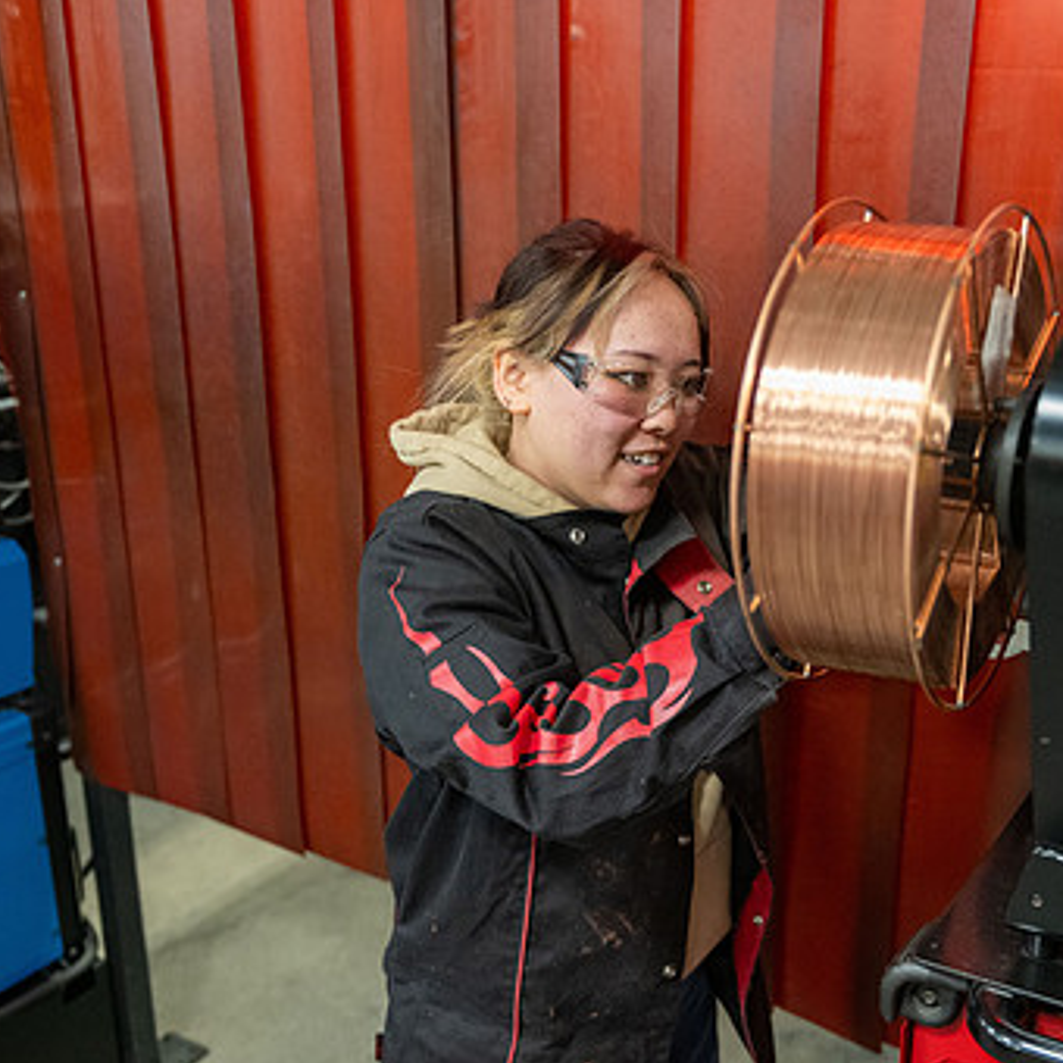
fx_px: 1459
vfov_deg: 40.0
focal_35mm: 42
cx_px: 707
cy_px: 596
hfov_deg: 39.6
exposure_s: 1/320
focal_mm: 29
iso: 2500
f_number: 2.8
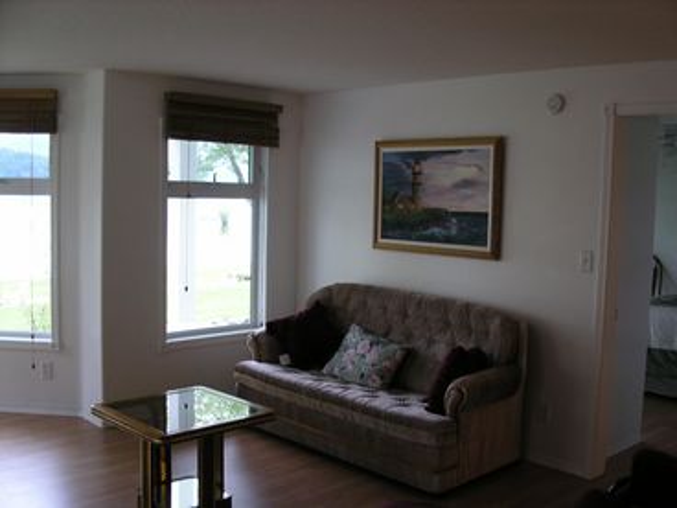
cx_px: 338
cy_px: 254
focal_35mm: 38
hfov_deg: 49.0
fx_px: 743
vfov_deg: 37.7
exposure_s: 1/45
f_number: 2.8
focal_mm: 7.8
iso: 160
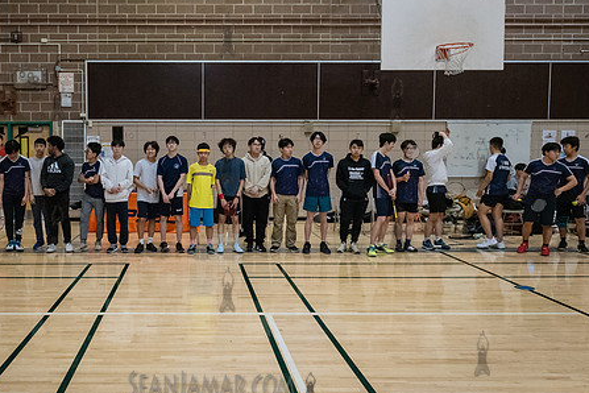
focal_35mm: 34
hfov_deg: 54.6
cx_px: 194
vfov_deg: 38.9
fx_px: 556
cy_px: 182
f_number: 4.5
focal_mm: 24
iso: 8000
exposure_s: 1/250
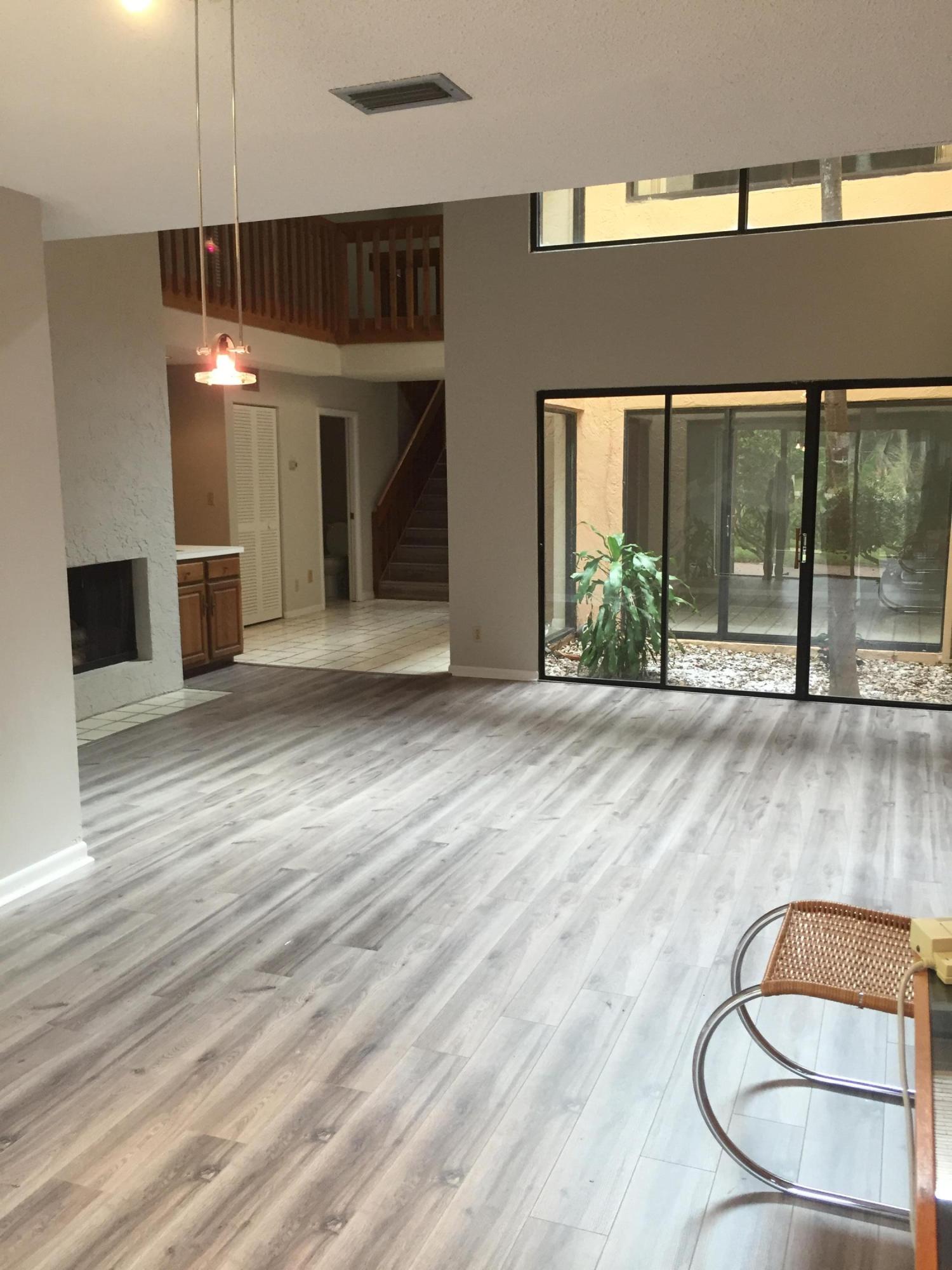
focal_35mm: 29
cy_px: 635
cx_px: 476
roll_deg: +0.3
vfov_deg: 61.7
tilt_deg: -8.5
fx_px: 1063
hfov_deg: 48.2
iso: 40
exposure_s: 1/30
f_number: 2.2
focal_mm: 4.15
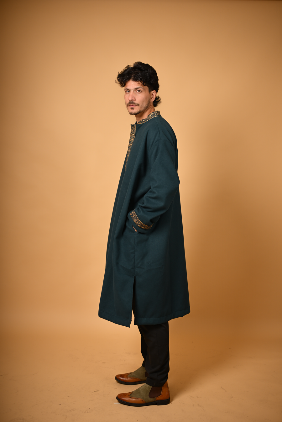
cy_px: 211
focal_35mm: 50
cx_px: 141
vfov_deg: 39.6
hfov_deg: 27.0
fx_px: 587
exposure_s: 1/1000
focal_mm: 50
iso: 160
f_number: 2.2
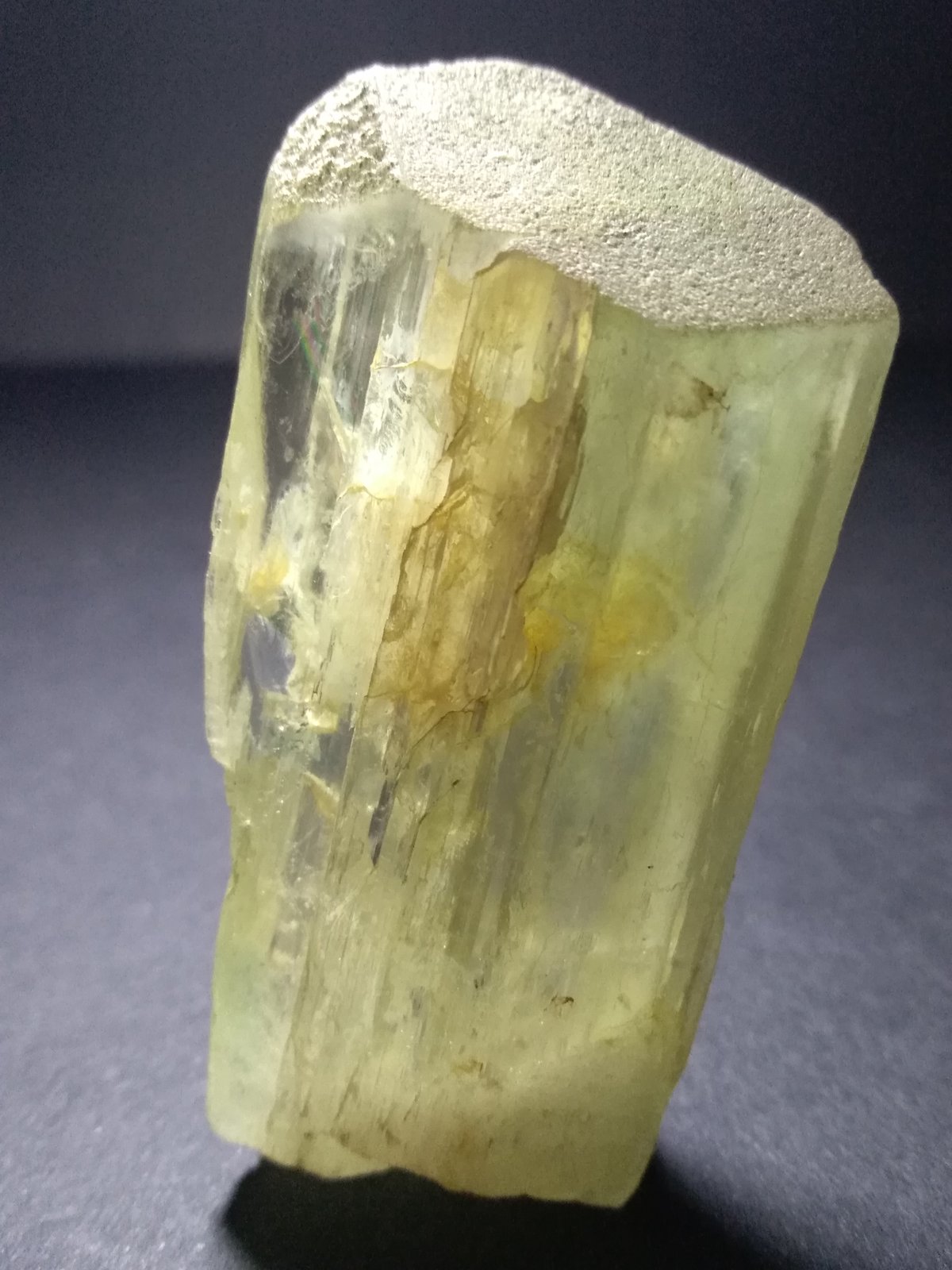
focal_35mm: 26
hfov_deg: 53.1
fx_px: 953
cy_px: 635
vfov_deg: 67.3
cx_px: 476
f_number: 2
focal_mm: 3.54
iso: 732
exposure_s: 1/20
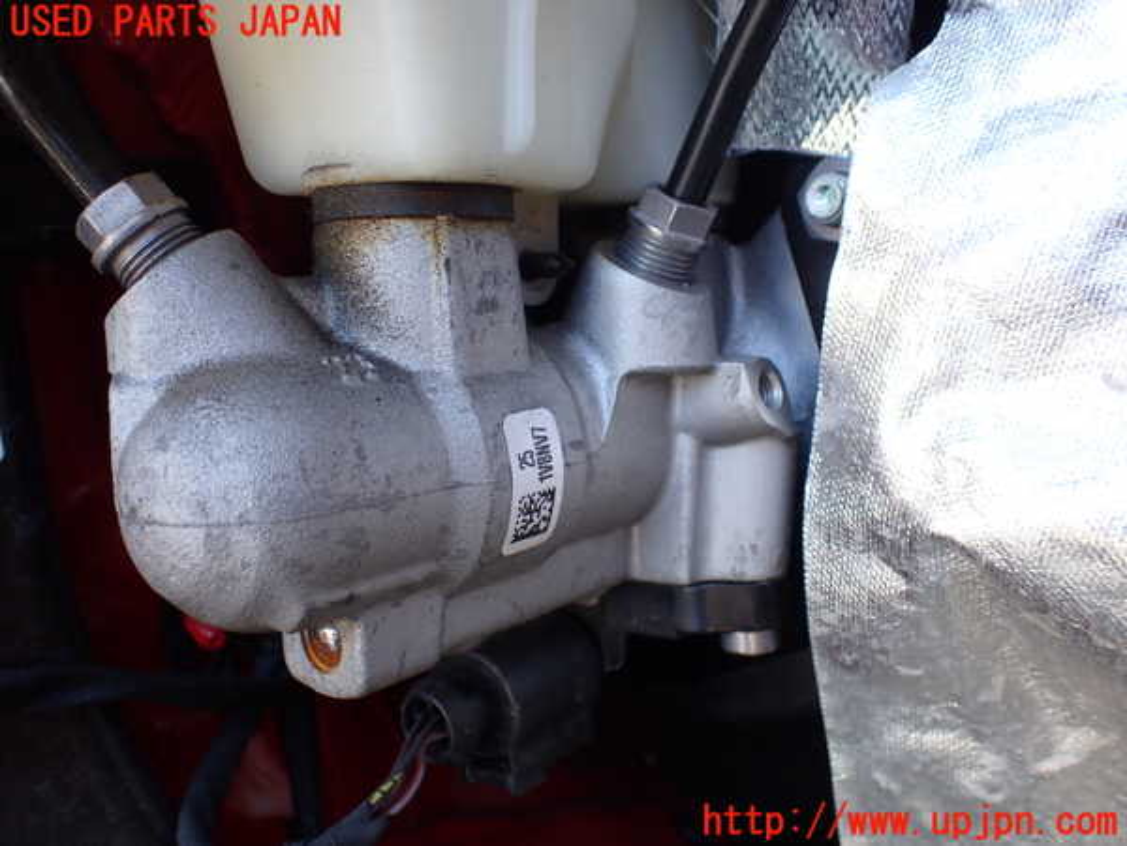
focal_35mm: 30
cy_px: 423
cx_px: 564
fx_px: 977
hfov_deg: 60.0
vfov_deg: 46.8
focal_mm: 5.4
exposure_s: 1/125
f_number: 2.3
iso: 160
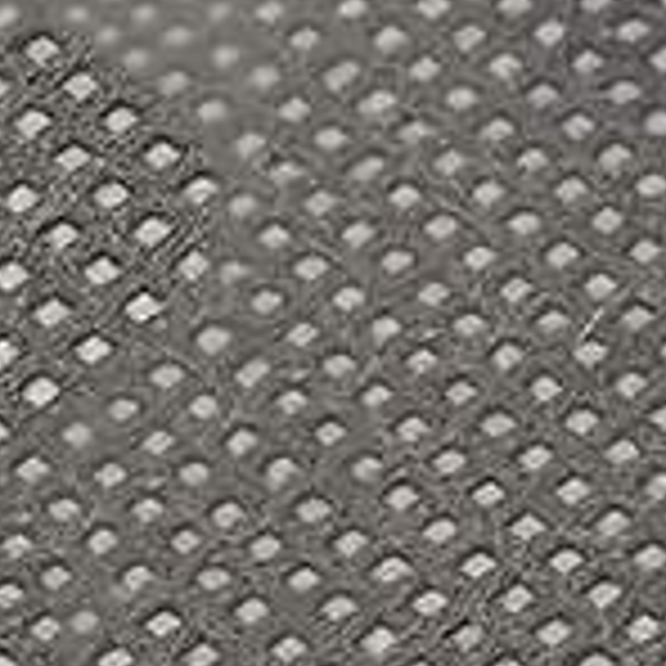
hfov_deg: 12.5
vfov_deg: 14.1
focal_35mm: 121
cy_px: -47
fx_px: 2634
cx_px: 1382
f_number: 2.2
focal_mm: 4.15
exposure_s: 1/50
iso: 32
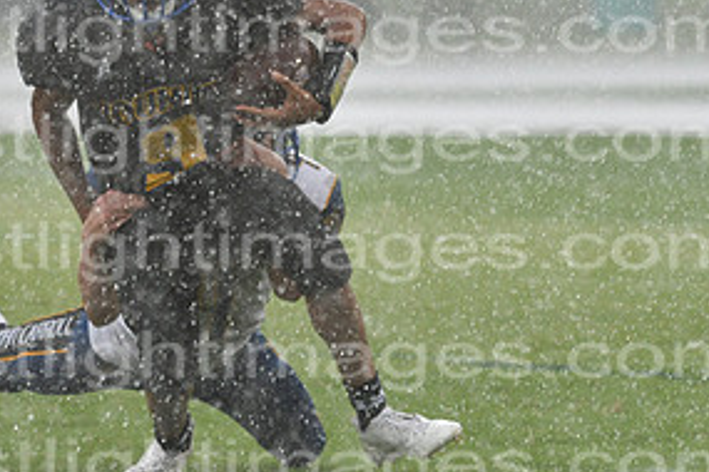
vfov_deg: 3.2
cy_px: 197
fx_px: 8429
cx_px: 182
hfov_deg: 4.8
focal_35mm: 428
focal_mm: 140
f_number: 4.5
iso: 1000
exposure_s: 1/1000
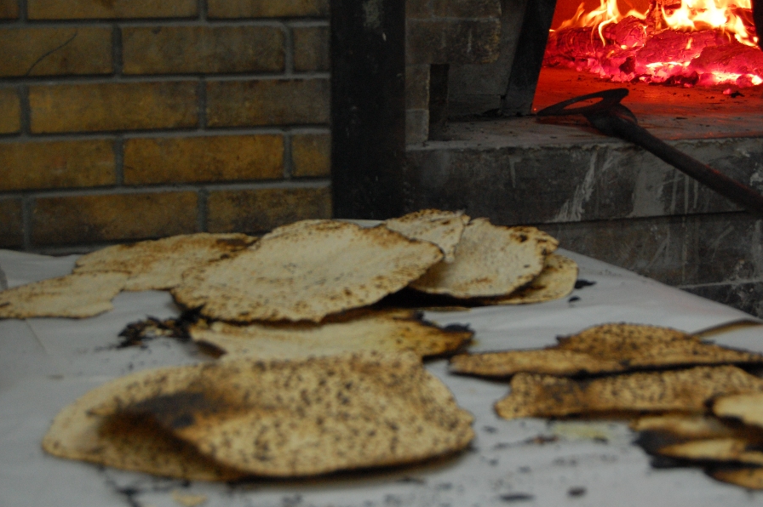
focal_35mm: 72
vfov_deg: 18.9
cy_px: 238
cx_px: 422
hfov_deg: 28.1
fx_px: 1525
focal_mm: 42
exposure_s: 1/50
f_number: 5.3
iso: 800
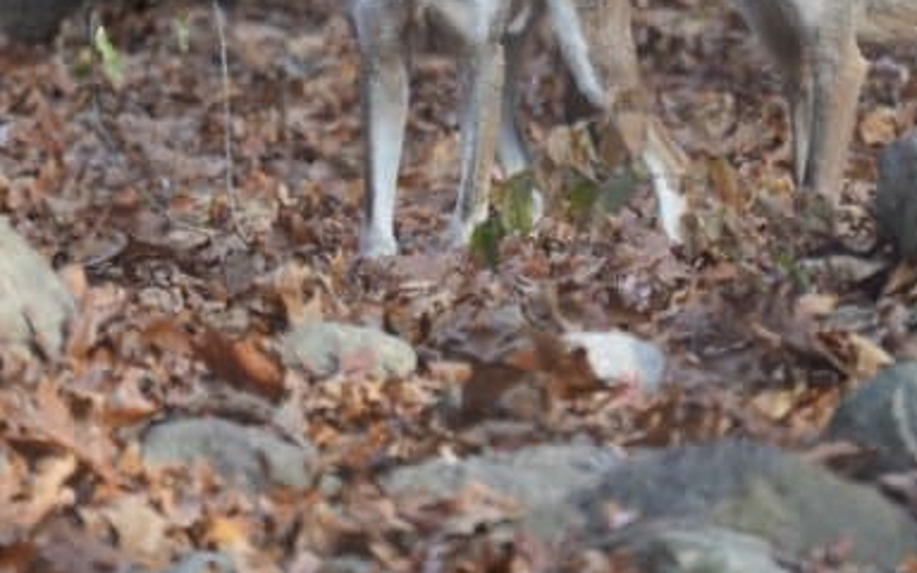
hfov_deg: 3.4
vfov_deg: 2.1
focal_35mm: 612
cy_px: -12
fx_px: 15295
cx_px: 571
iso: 640
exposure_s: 1/320
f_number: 5.6
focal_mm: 300
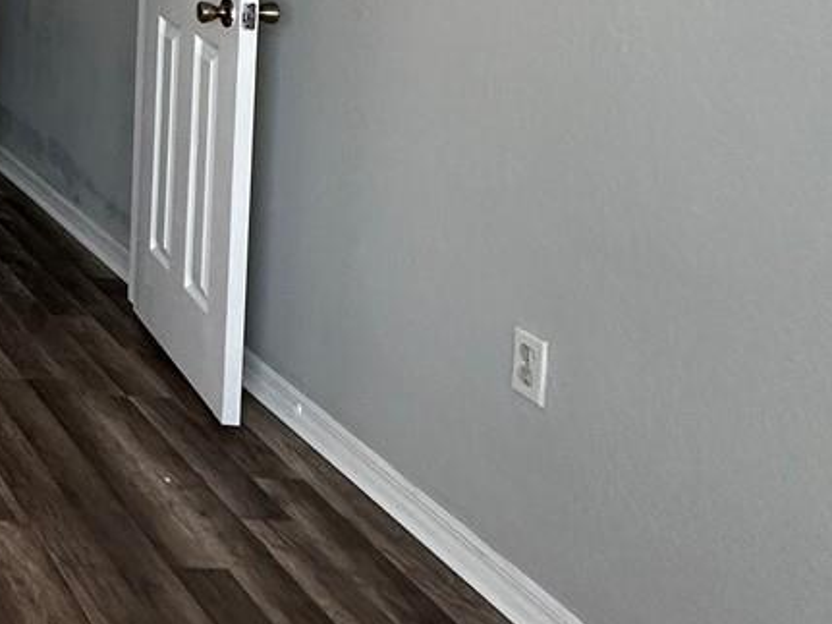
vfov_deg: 25.6
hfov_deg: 25.2
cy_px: -87
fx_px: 1249
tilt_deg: -5.1
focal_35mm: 52
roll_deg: +0.8
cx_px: -492
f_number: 2.2
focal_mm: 2.22
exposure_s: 1/99
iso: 125
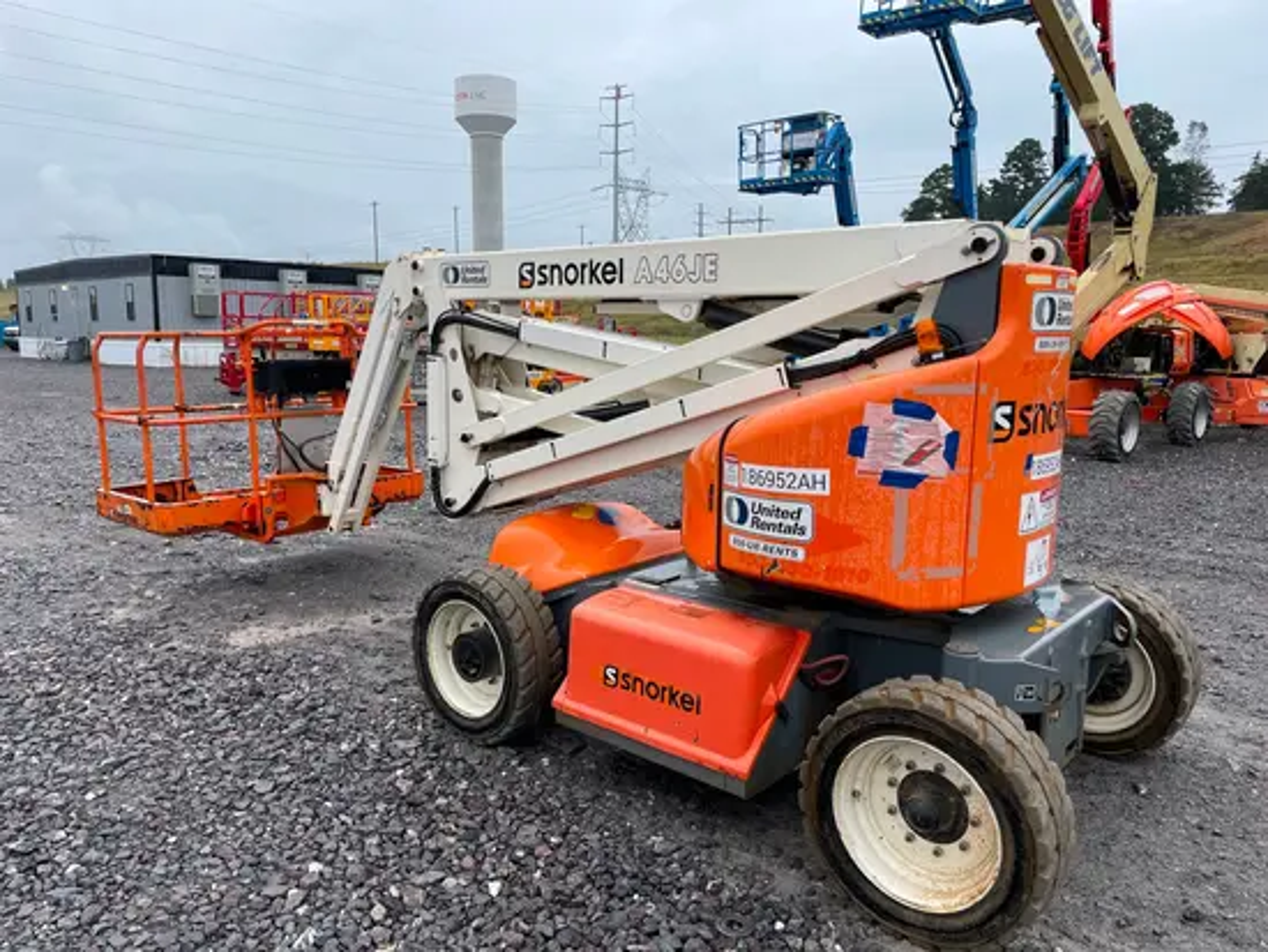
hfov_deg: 67.3
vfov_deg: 53.1
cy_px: 476
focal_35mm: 26
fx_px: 953
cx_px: 634
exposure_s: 1/520
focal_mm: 4.2
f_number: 1.6
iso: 32
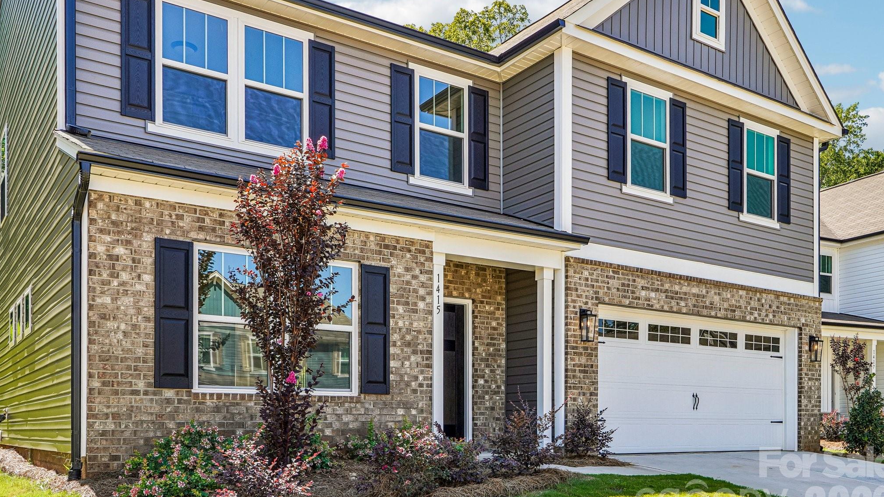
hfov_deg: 61.0
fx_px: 750
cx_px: 449
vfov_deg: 36.7
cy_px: 233
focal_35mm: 32
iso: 100
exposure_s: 1/45
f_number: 8
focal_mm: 20
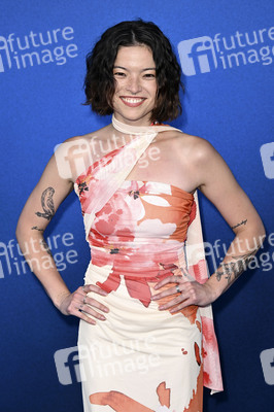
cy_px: 206
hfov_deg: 14.4
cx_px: 137
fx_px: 1086
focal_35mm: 95
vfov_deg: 21.5
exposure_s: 1/250
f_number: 6.3
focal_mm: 95
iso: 1000
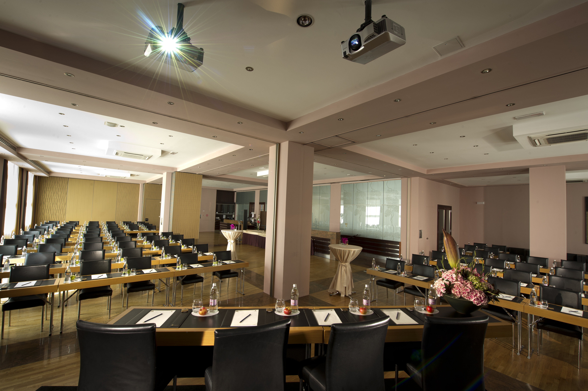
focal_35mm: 15
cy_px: 196
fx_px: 245
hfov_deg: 100.4
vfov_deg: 77.3
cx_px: 294
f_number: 11
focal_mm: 15
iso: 100
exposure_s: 1/2
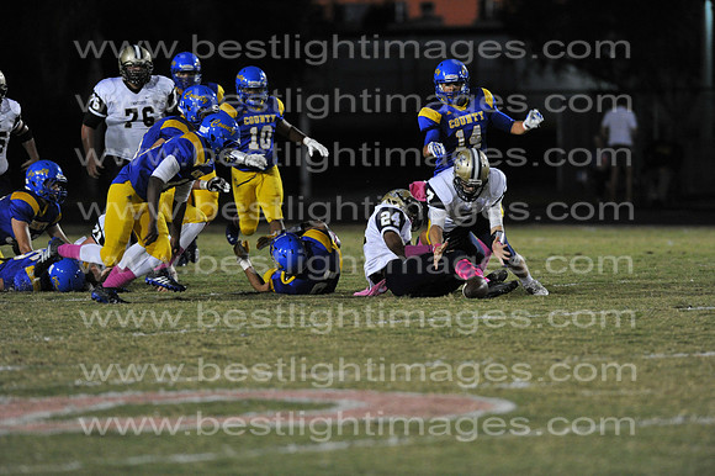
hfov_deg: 6.9
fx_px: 5955
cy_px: 238
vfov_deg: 4.6
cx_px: 358
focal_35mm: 300
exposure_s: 1/500
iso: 5000
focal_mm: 300
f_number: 4
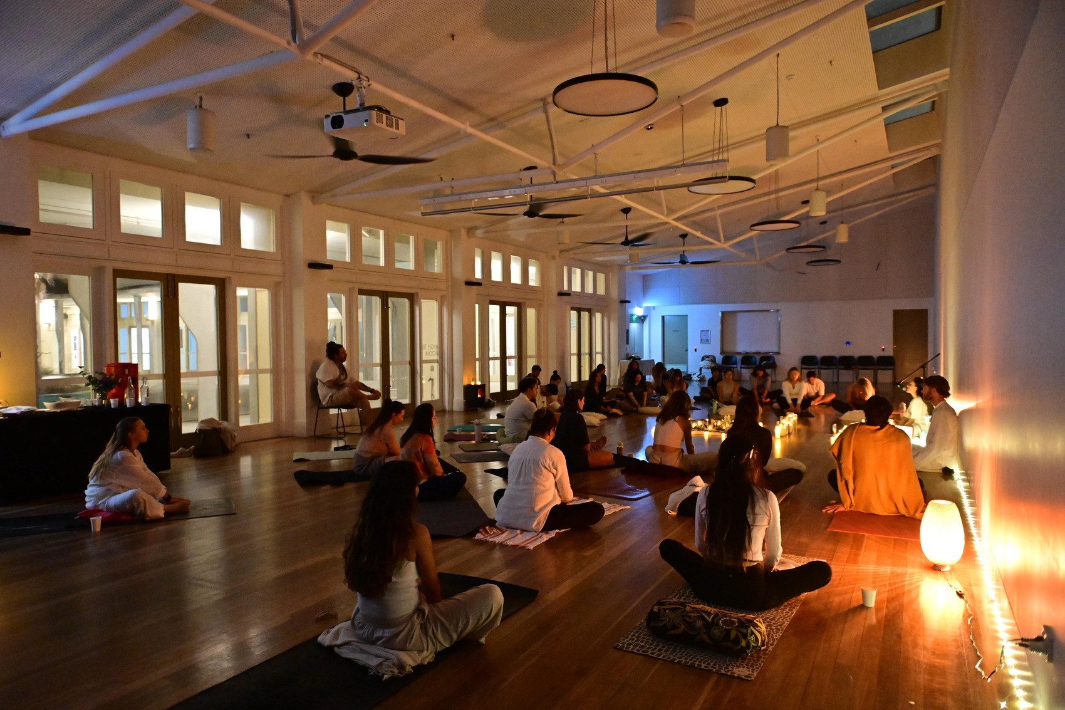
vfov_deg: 53.1
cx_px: 532
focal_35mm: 24
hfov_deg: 73.7
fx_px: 710
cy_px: 355
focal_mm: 24
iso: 6400
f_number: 2.8
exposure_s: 1/20
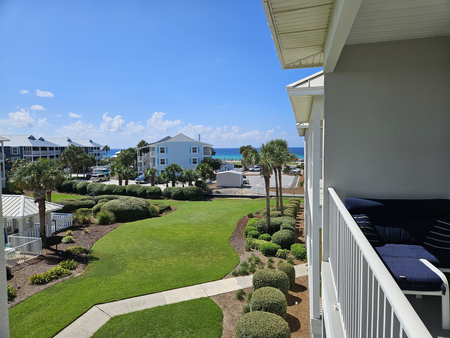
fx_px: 299
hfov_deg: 73.9
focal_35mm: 23
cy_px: 169
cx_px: 225
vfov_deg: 58.9
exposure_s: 1/2977
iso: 25
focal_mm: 5.4
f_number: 1.8
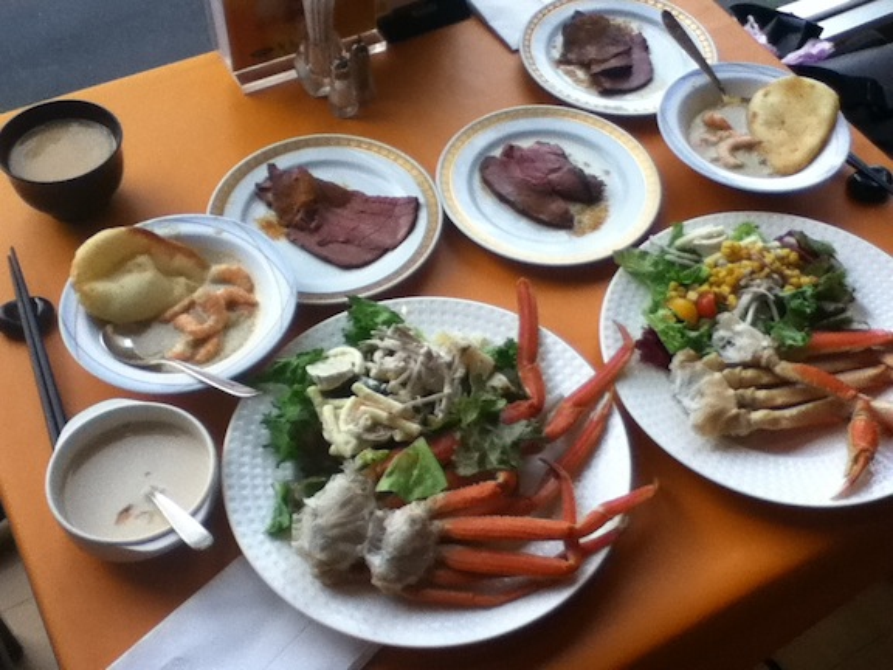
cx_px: 446
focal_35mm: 32
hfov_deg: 56.8
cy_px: 335
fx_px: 826
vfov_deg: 44.2
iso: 125
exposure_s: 1/120
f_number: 2.4
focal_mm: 3.85
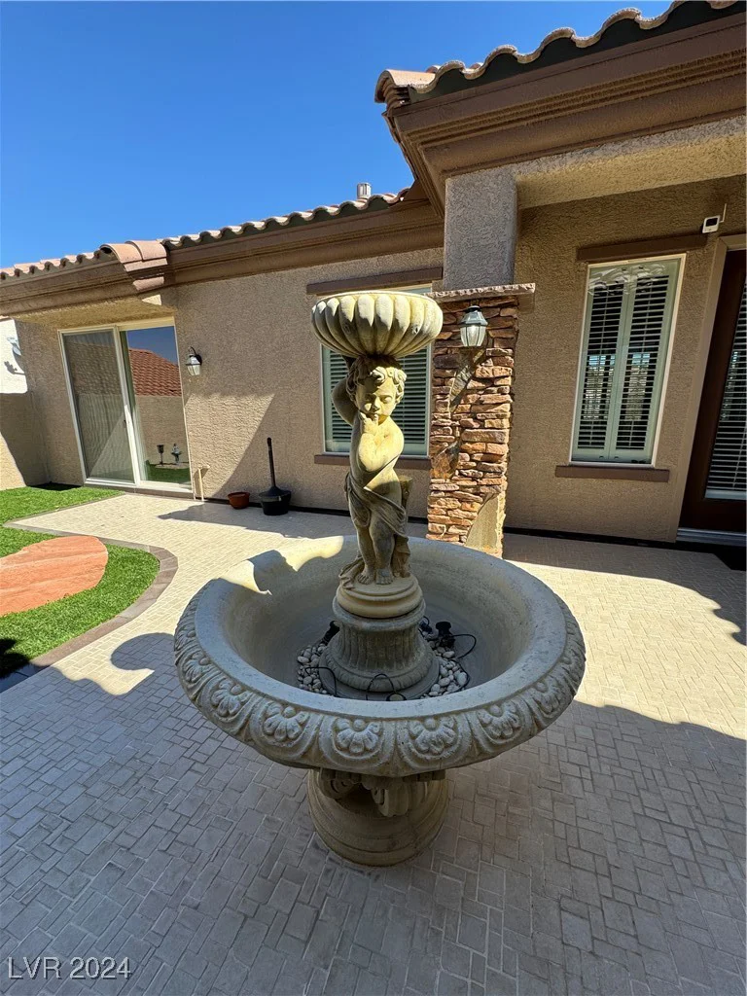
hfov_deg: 85.7
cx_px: 374
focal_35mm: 14
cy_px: 498
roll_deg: -0.4
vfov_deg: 102.1
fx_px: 403
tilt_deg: -14.1
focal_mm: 2.22
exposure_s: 1/600
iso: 50
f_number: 2.2
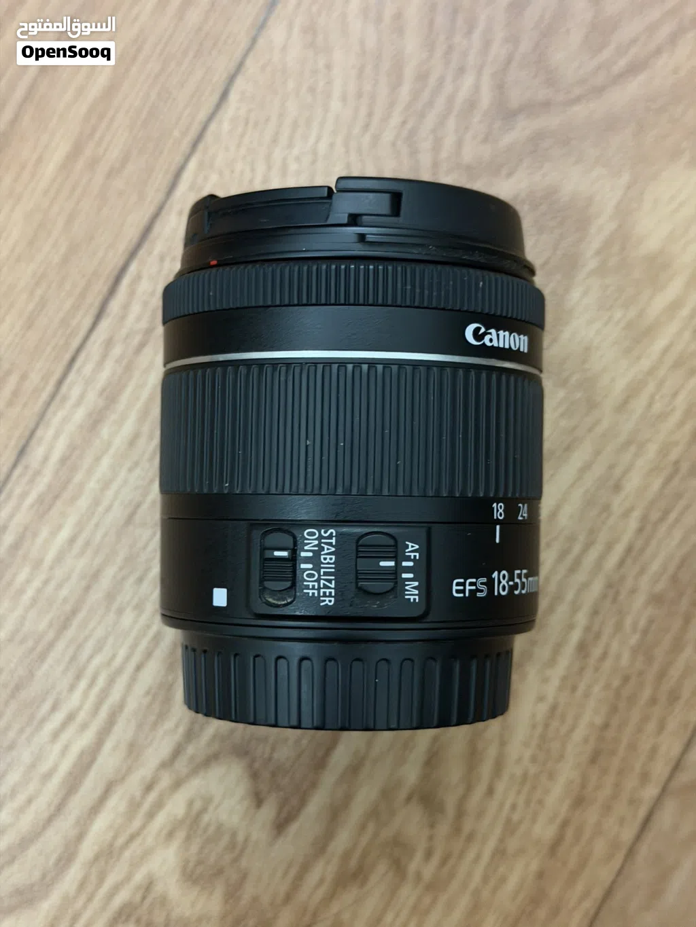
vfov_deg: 39.7
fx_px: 1287
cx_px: 348
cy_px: 464
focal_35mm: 48
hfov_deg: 30.3
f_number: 1.78
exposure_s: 1/25
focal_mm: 6.76
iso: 640
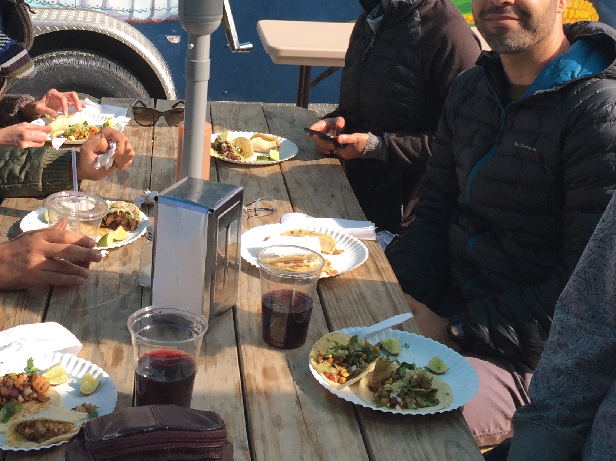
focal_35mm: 57
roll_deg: -3.8
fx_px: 1014
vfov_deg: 24.6
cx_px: 243
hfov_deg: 33.7
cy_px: 13
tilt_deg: -10.7
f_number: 2.2
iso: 32
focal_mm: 4.15
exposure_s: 1/659
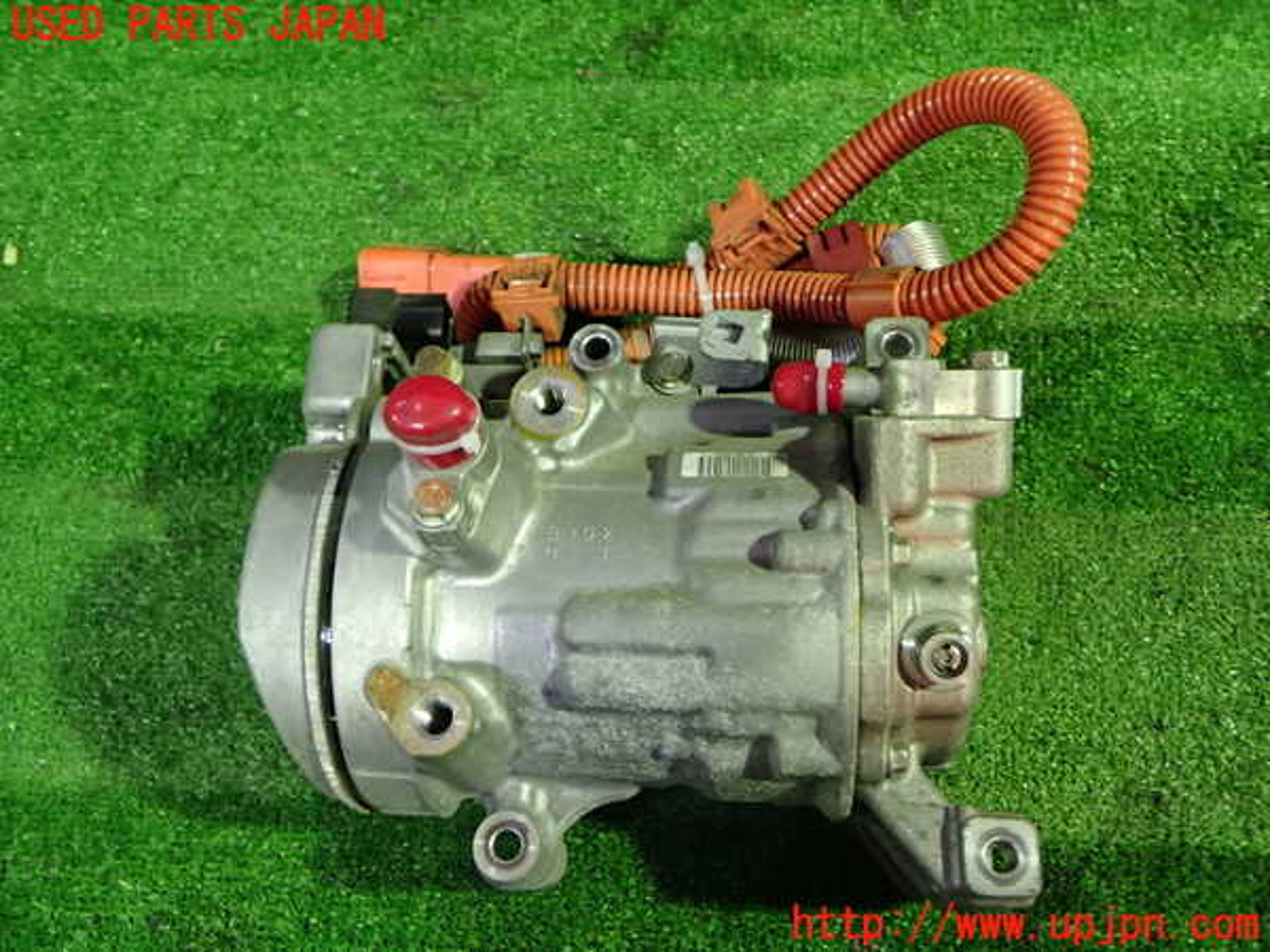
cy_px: 476
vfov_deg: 46.8
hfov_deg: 60.0
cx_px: 635
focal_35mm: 30
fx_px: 1101
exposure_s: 1/30
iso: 500
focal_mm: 5.4
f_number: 2.3
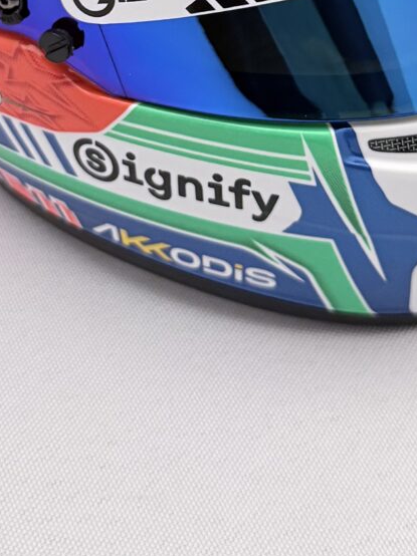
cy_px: -68
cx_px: 221
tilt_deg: -29.3
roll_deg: -1.9
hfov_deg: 18.9
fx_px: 1254
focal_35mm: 78
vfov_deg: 23.4
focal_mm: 6.76
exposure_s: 1/50
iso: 500
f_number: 1.78
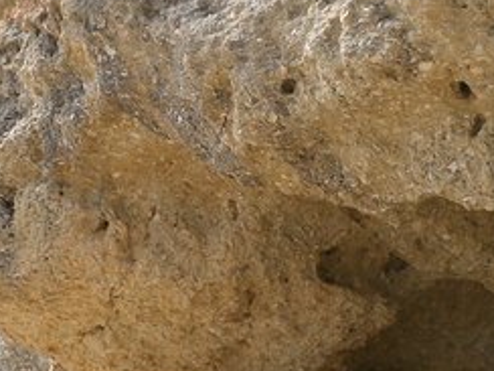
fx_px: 1670
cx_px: 271
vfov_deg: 12.6
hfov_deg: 16.8
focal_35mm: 117
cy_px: 245
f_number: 4.4
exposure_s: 1/320
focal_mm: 6.3
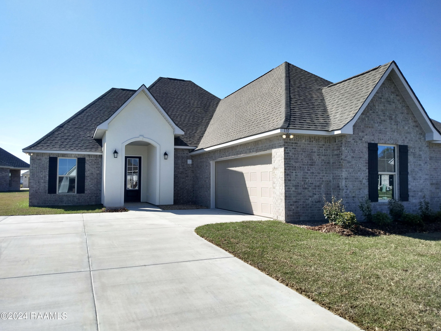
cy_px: 166
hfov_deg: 81.8
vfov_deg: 66.0
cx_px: 220
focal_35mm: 20
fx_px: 255
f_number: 2
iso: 100
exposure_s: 1/2072
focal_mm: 3.54
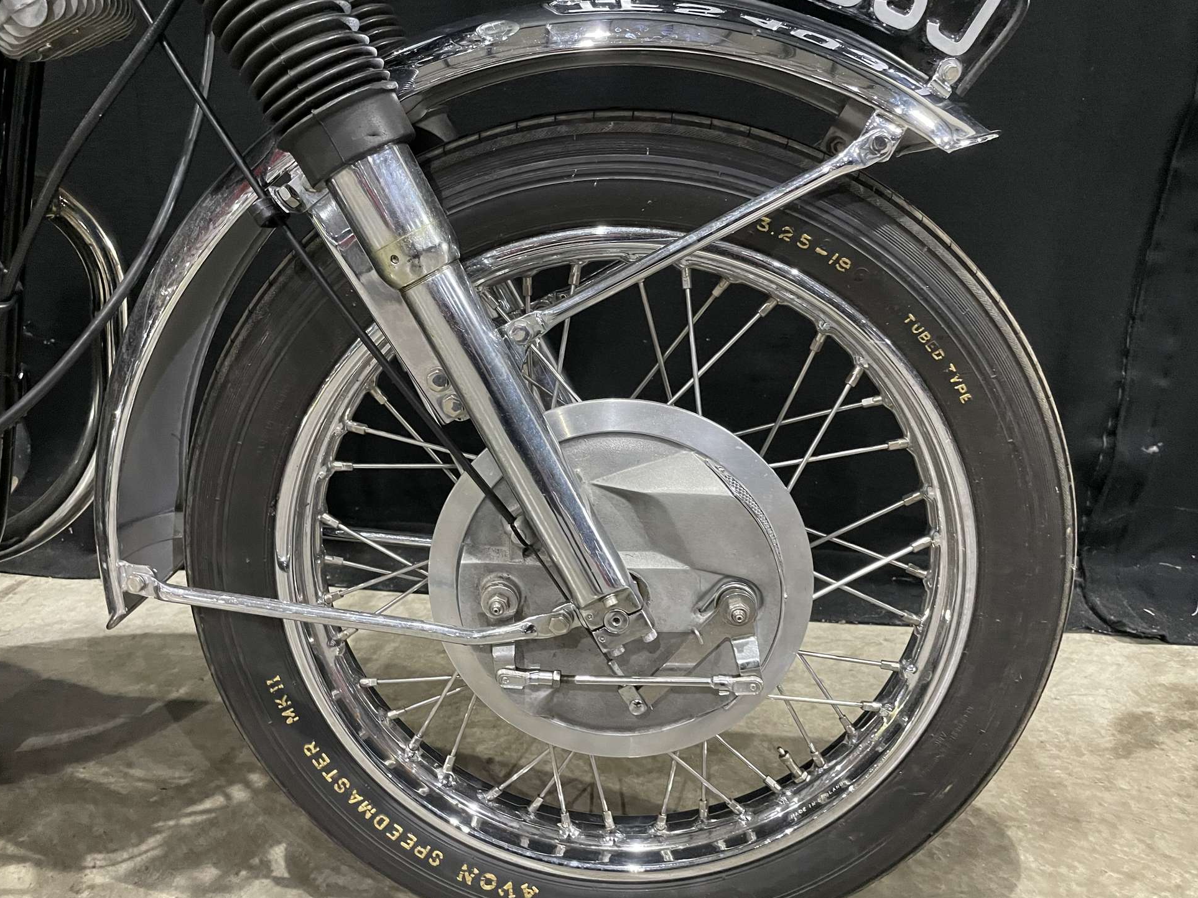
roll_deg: -0.7
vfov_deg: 51.3
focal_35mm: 27
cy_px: 463
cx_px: 595
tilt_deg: -18.6
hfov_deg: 65.3
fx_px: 934
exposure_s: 1/33
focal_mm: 4.2
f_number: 1.6
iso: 640
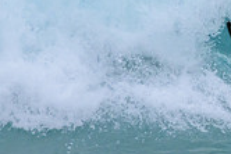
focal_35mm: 3499
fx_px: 22471
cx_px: 370
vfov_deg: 0.4
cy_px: 31
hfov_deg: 0.6
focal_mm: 1000
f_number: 11
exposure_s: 1/2000
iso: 2200
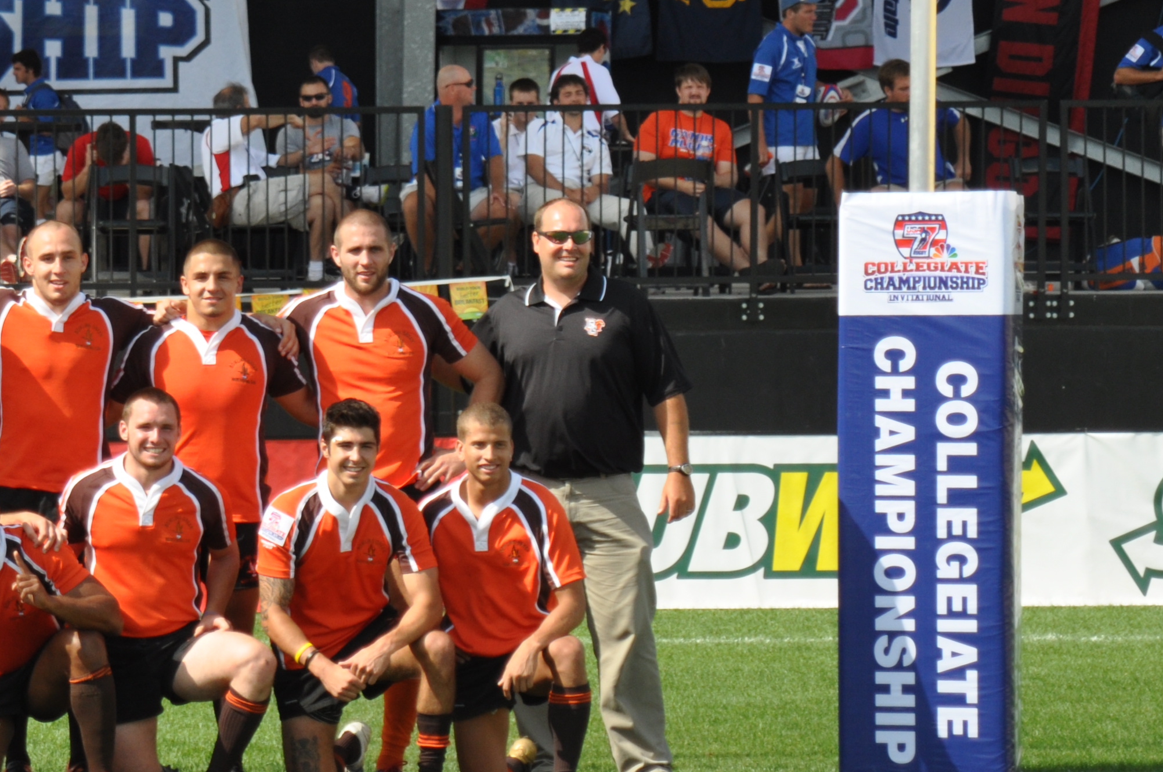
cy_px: 366
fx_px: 6421
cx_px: -5
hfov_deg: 10.3
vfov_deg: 6.9
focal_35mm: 199
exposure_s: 1/1000
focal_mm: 62
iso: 400
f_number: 5
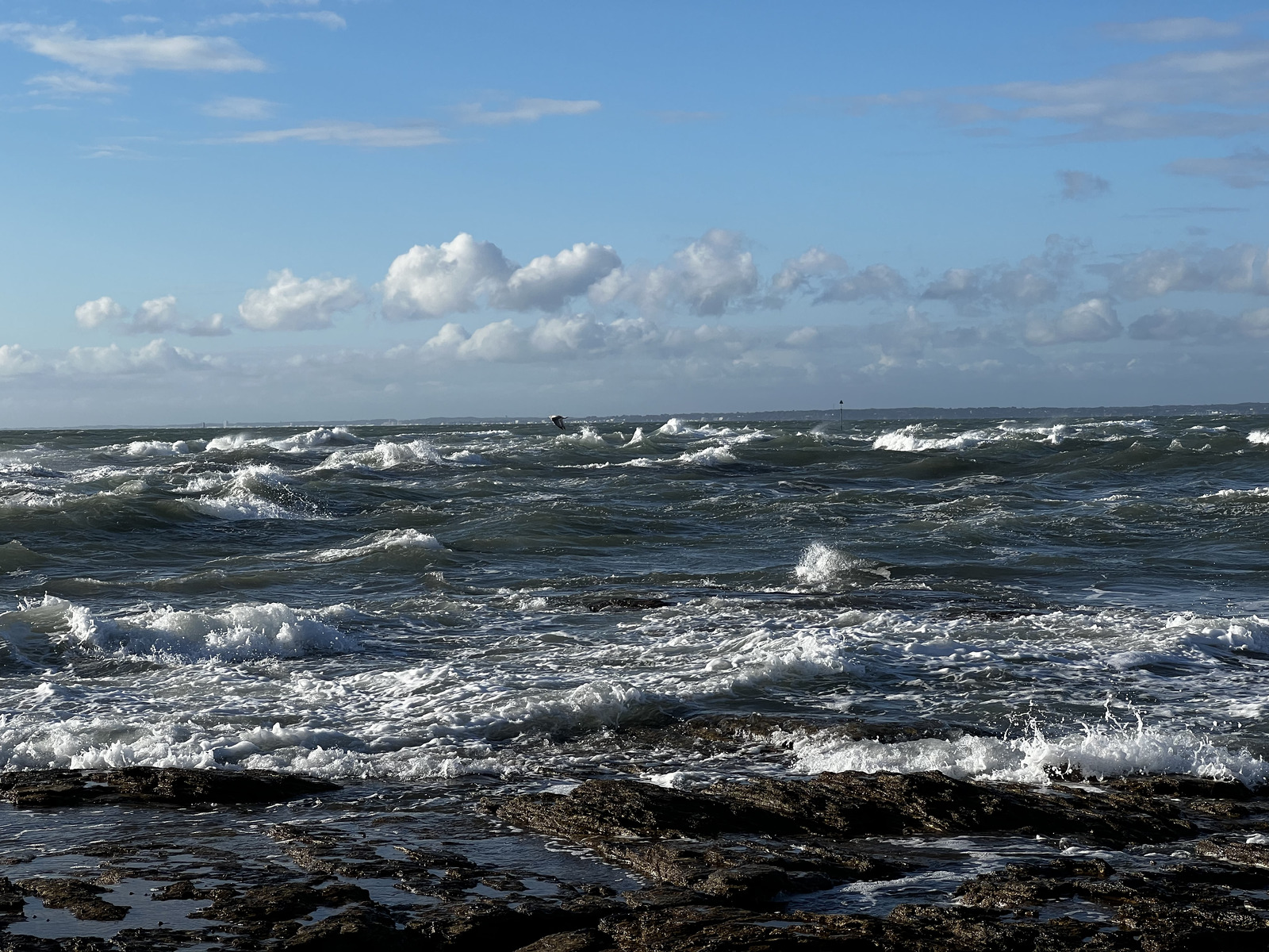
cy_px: 476
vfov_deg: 19.1
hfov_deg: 25.3
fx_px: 2823
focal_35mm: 77
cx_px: 634
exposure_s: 1/995
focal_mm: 9
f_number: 2.8
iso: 32
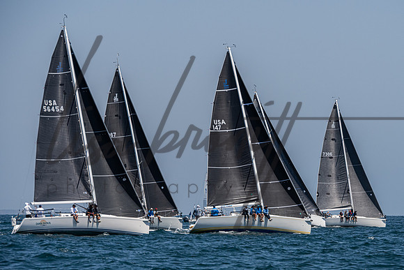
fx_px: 2757
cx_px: 237
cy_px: 147
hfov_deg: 8.4
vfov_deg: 5.6
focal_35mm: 246
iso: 400
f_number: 8
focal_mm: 185
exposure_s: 1/2000
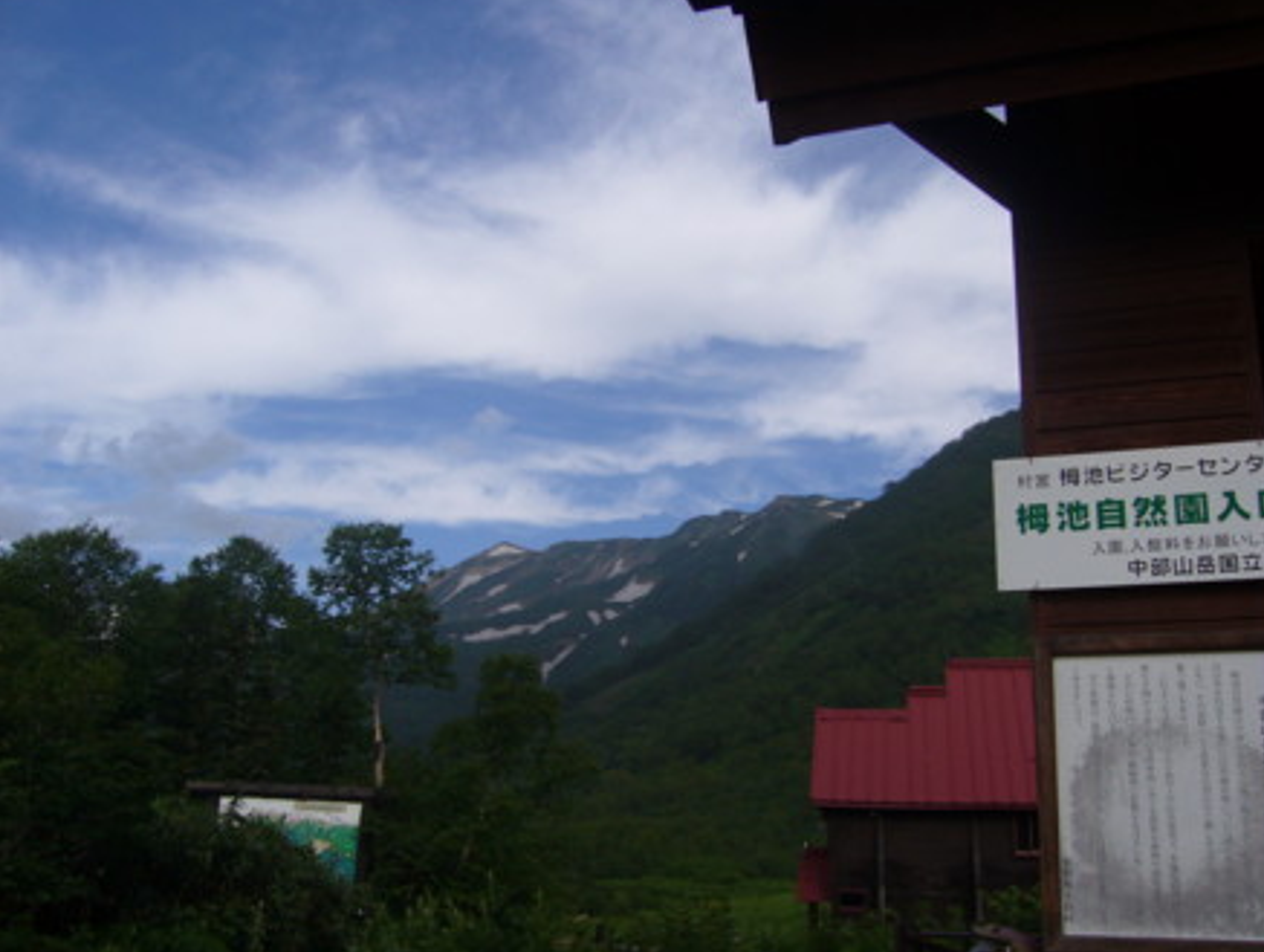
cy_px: 472
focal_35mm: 36
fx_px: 1316
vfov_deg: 39.7
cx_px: 645
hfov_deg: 51.3
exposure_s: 1/500
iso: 80
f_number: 5.6
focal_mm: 5.8
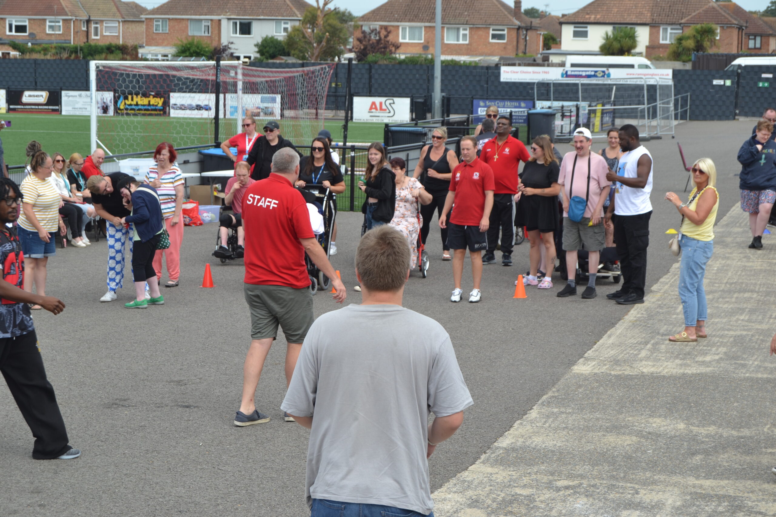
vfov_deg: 16.6
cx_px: 388
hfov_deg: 24.6
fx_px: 1778
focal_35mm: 82
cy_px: 258
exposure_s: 1/160
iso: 100
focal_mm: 55
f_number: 8
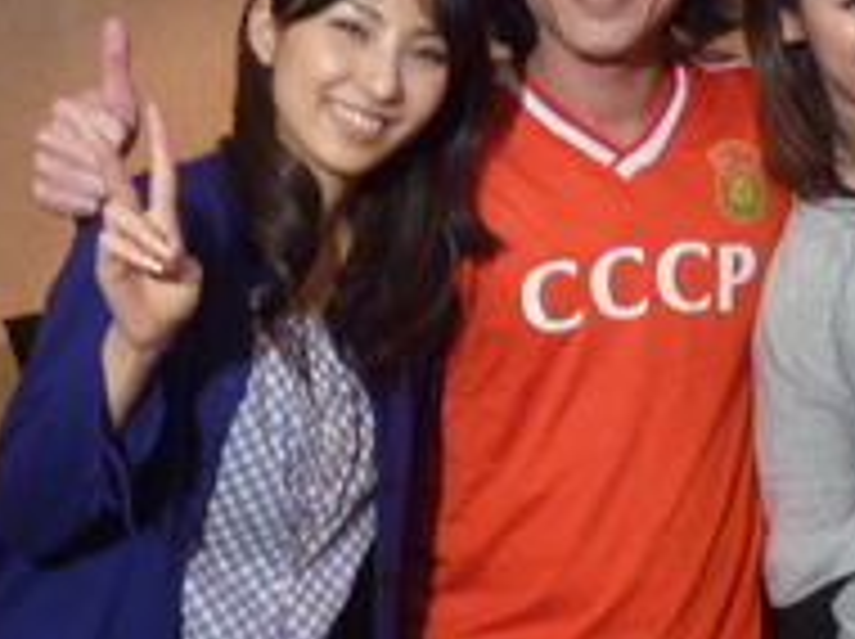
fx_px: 1801
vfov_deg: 19.9
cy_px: 128
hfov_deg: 26.6
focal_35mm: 73
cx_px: 572
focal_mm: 5.5
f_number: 2.8
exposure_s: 1/8
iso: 400
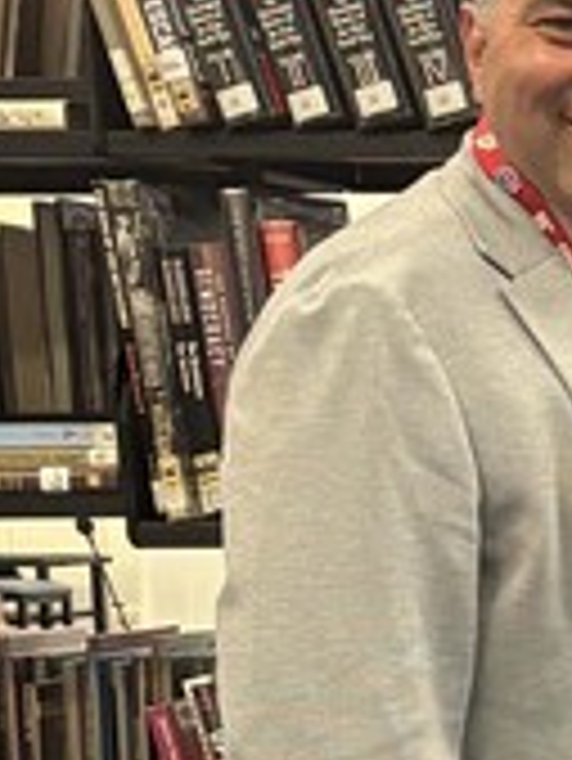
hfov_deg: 8.3
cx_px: 1653
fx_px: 3389
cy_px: 922
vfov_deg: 12.5
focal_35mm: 154
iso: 250
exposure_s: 1/60
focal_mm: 5.96
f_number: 1.6
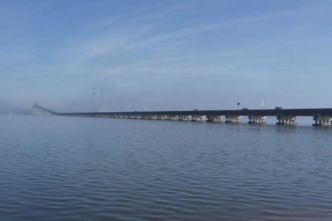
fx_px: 397
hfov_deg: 45.4
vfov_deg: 31.2
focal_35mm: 43
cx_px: 166
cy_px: 110
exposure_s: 1/400
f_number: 8
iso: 100
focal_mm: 28
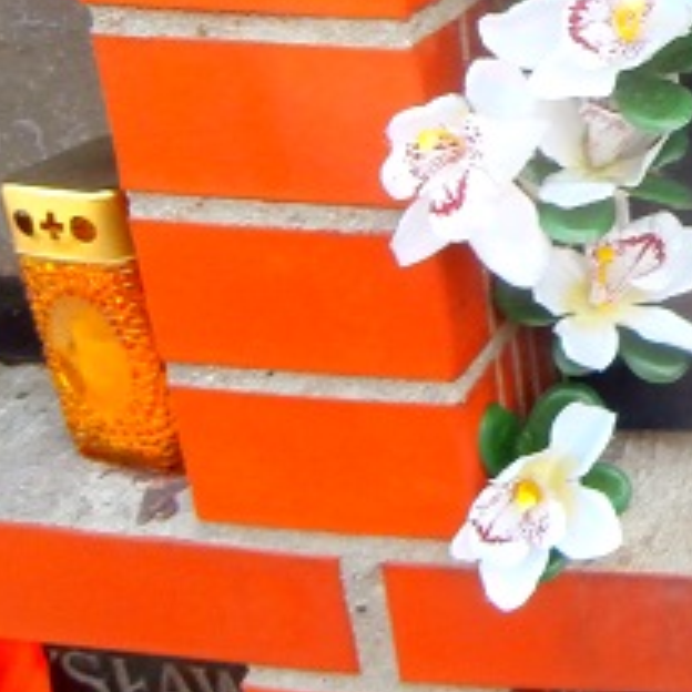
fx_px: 1538
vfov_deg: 24.5
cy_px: 50
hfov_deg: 21.7
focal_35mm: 68
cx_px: 1005
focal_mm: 4.43
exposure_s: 1/125
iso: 100
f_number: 3.2
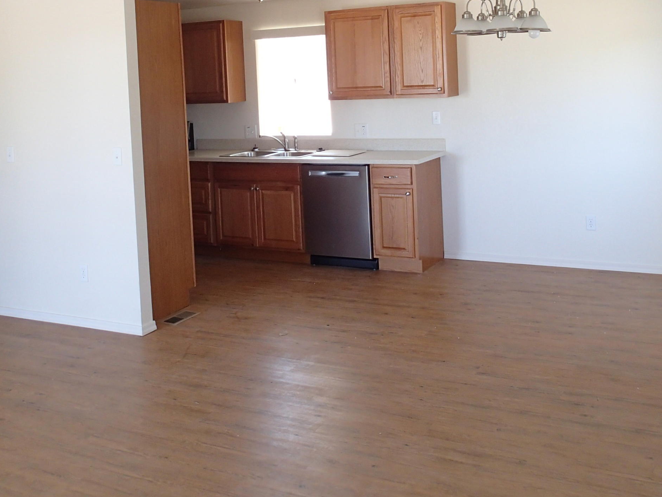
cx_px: 297
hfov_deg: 46.7
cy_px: 118
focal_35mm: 40
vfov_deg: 35.1
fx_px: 765
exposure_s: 1/40
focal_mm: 4.5
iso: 200
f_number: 2
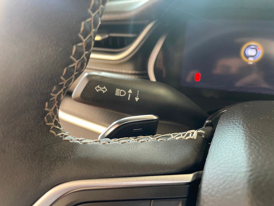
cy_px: 103
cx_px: 137
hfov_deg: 67.3
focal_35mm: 26
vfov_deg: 53.1
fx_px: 206
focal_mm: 4.2
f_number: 1.6
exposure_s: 1/60
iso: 200
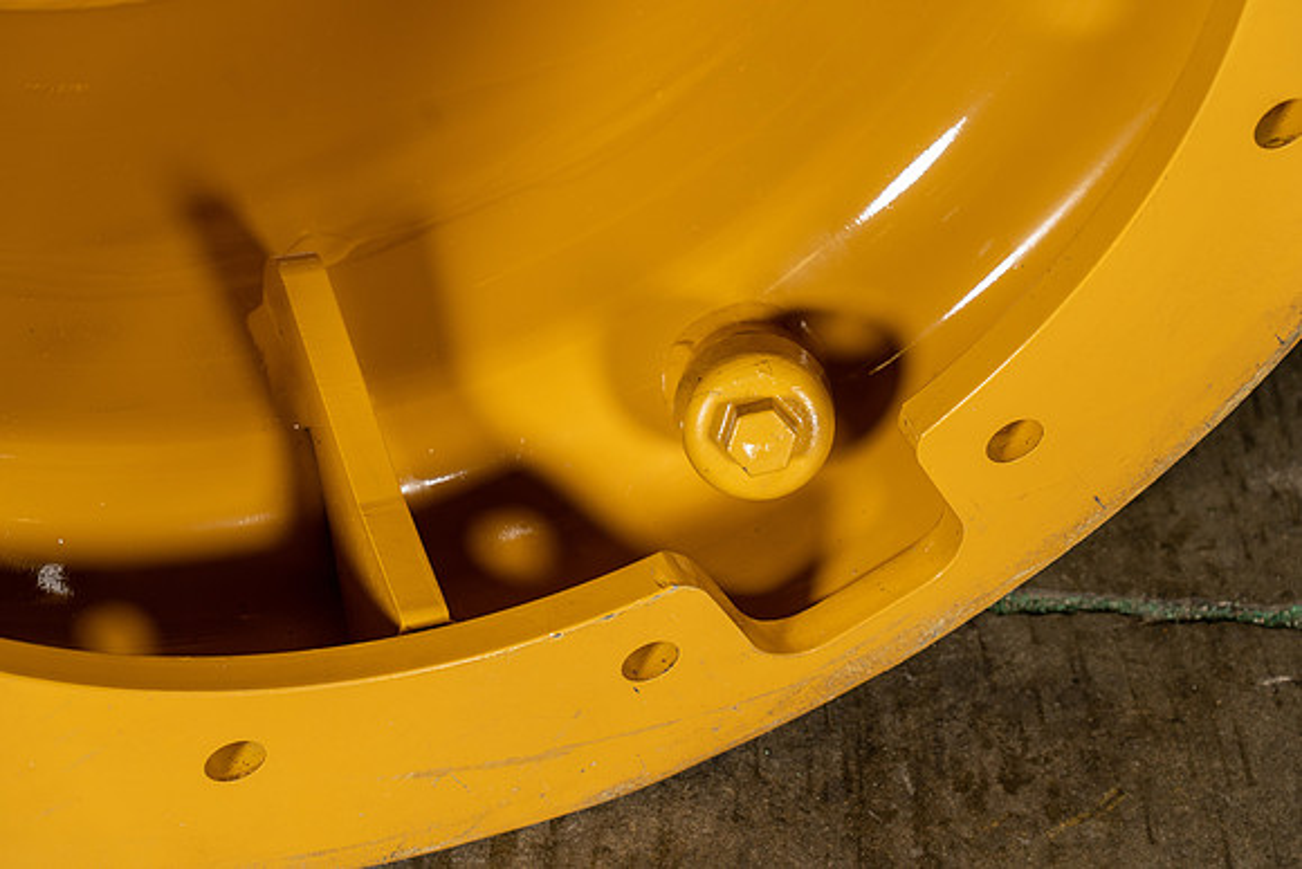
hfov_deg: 22.9
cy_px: 434
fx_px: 3219
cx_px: 651
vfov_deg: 15.4
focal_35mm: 89
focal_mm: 89
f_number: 5.6
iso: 800
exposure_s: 1/125
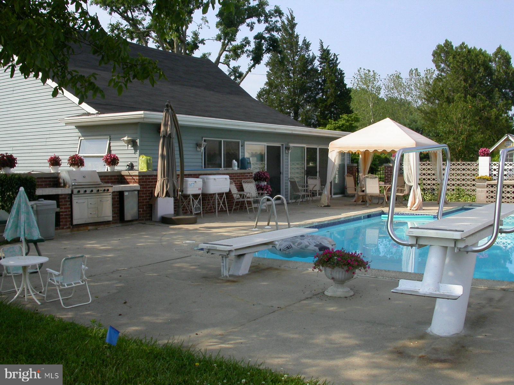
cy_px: 192
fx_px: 564
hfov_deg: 49.0
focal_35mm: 38
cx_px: 257
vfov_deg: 37.7
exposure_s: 1/313
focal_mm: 7.85
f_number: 6.7
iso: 100
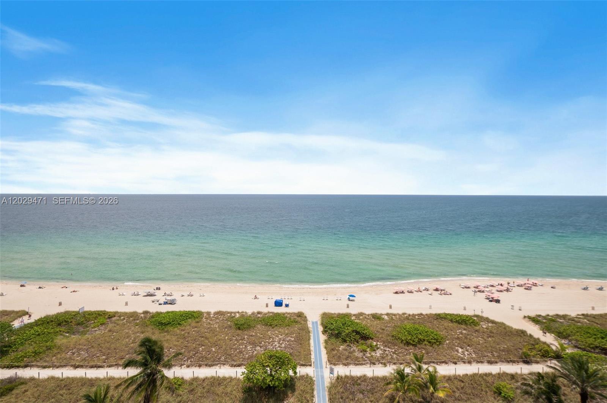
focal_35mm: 18
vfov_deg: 67.3
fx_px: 303
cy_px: 202
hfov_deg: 90.1
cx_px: 304
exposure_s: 1/400
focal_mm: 18
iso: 200
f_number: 8
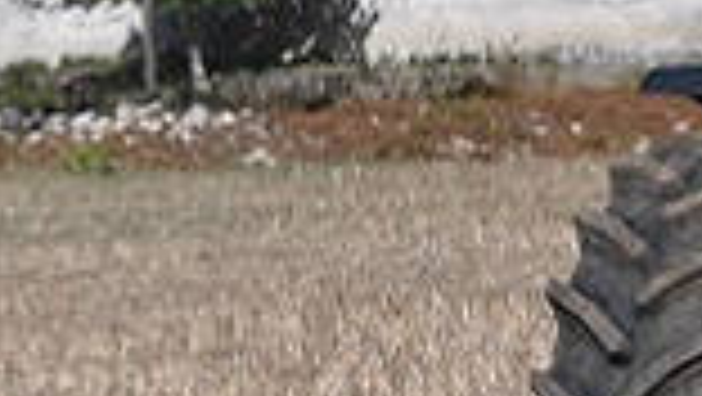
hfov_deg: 4.2
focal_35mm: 503
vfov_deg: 2.4
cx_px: 1368
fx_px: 9369
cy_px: -164
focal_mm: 75
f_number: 5.6
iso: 100
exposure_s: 1/800
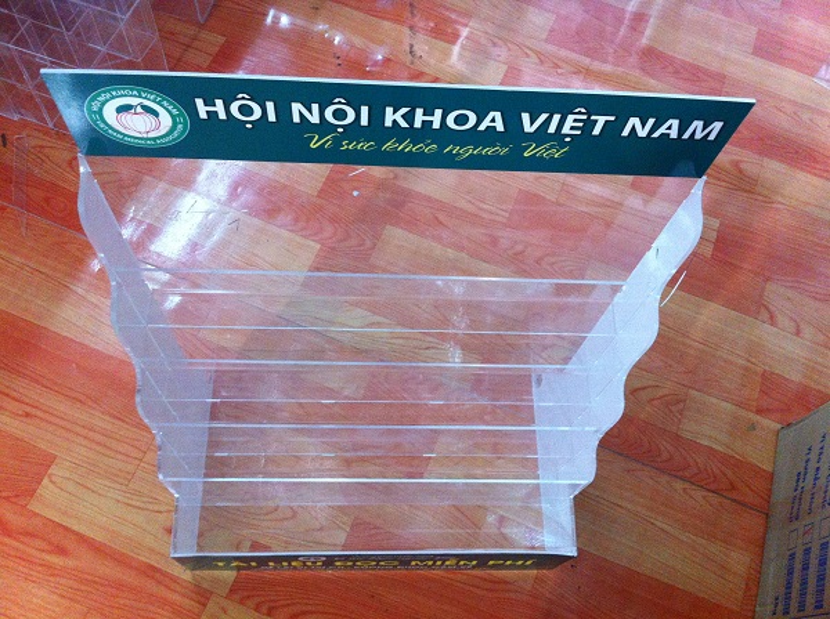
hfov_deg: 52.7
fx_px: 838
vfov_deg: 40.6
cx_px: 415
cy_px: 310
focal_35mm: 35
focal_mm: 3.85
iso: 320
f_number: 2.8
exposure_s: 1/17
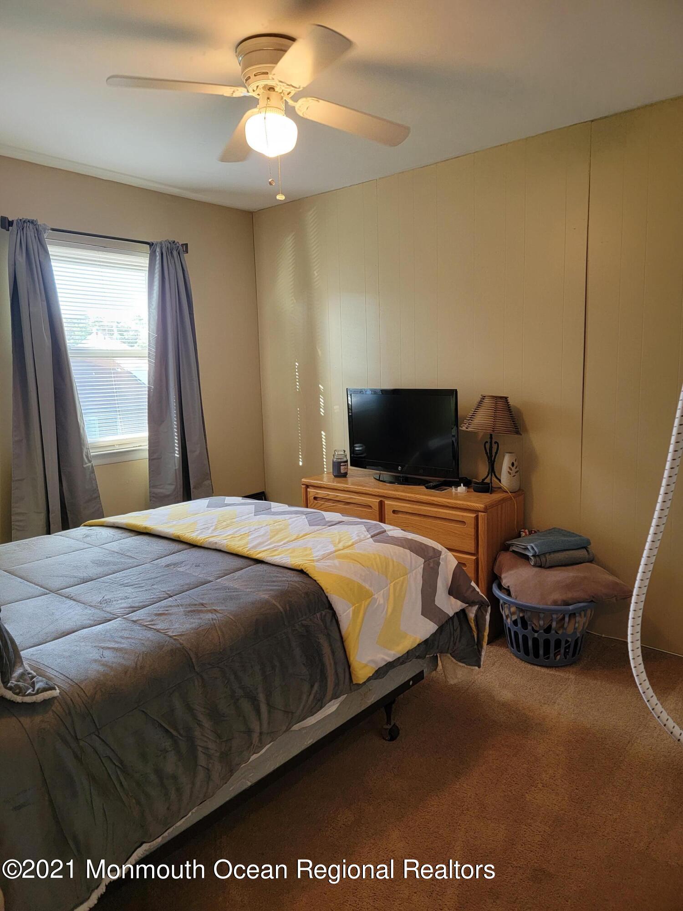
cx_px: 342
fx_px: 631
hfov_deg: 56.8
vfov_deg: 71.6
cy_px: 456
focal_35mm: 24
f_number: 1.8
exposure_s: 1/59
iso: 250
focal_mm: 6.7
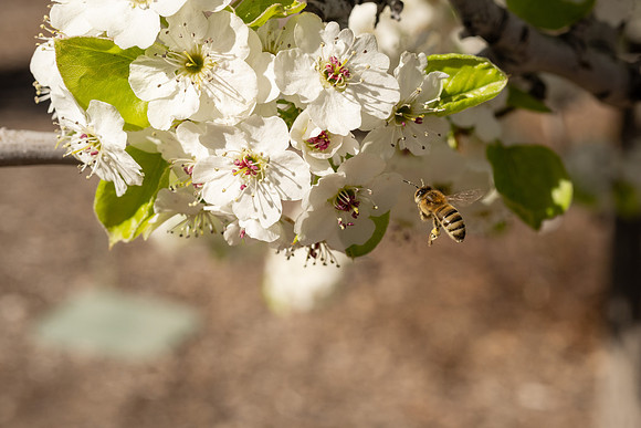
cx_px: 319
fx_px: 1138
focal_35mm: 64
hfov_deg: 31.5
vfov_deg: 21.3
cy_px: 228
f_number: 10
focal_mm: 60
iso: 160
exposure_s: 1/400
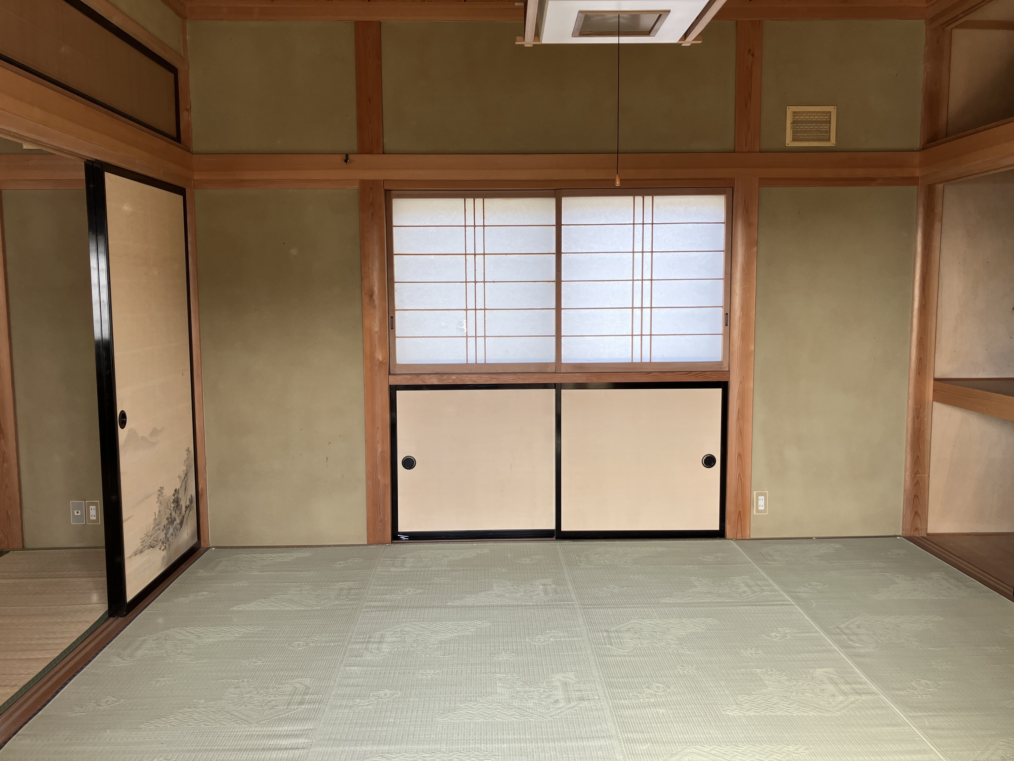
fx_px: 820
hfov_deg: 63.4
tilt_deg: -5.7
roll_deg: +0.3
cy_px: 380
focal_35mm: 28
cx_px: 507
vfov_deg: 49.7
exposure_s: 1/121
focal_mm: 3.99
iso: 32
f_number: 1.8
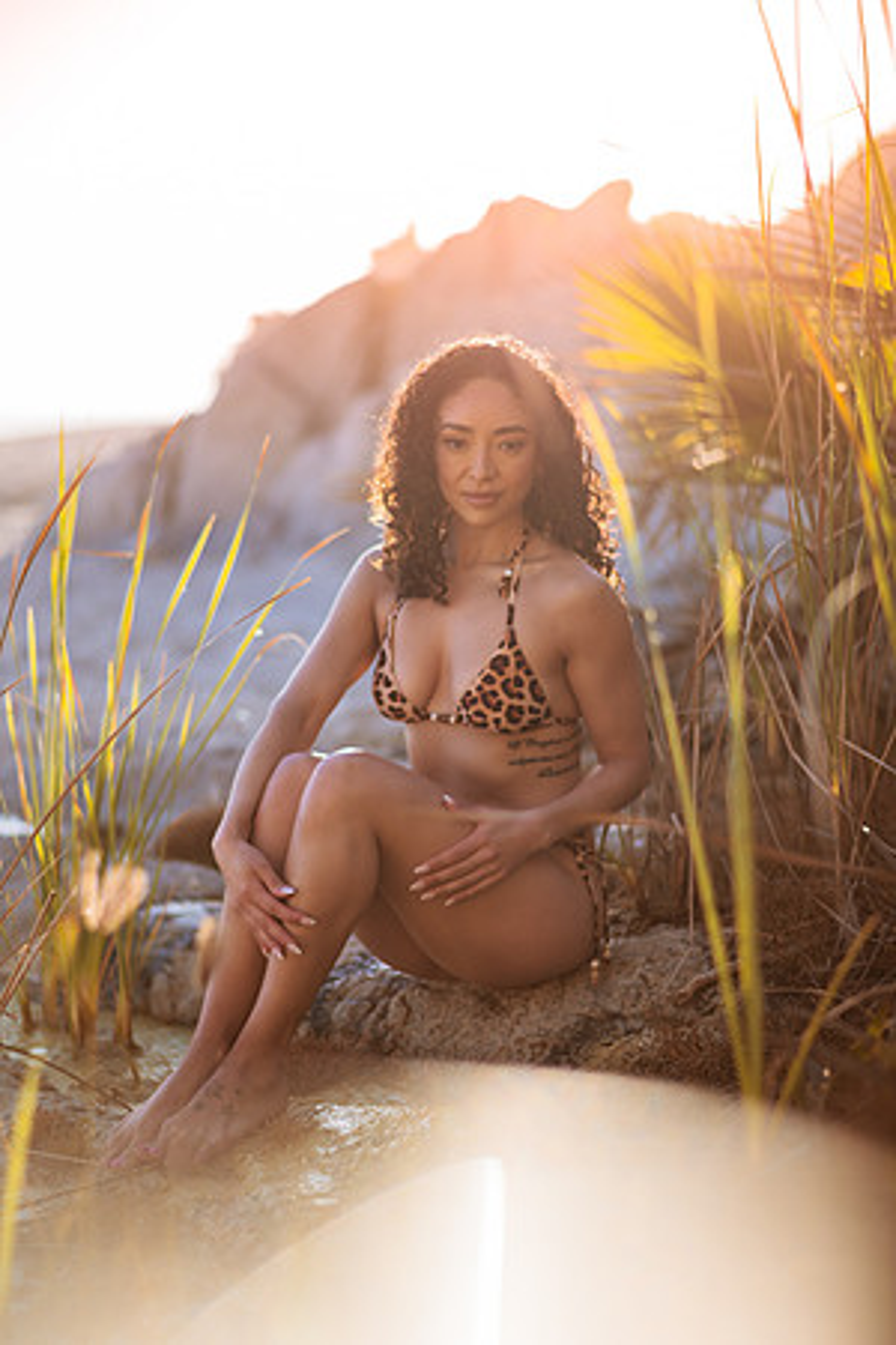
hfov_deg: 23.4
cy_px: 672
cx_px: 448
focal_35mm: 58
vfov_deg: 34.5
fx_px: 2165
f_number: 1.4
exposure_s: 1/2500
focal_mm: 58
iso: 100
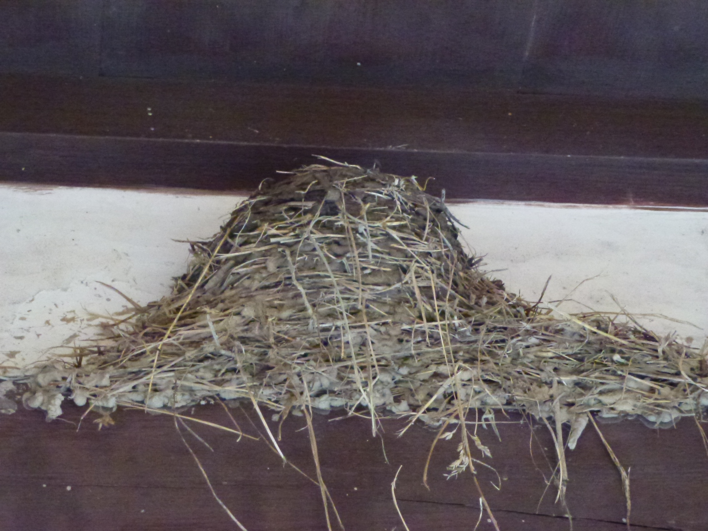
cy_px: 266
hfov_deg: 16.3
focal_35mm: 121
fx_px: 2475
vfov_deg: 12.2
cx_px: 354
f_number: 5.1
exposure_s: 1/60
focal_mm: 21.7
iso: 1600
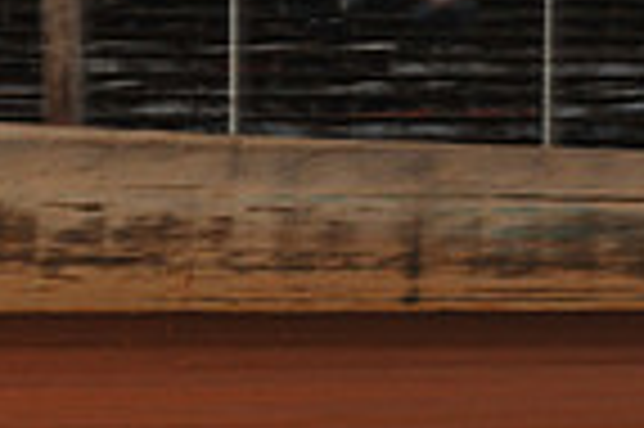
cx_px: -545
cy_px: 401
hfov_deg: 7.1
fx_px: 5075
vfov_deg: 4.8
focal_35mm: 284
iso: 800
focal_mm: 70
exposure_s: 1/320
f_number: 7.1
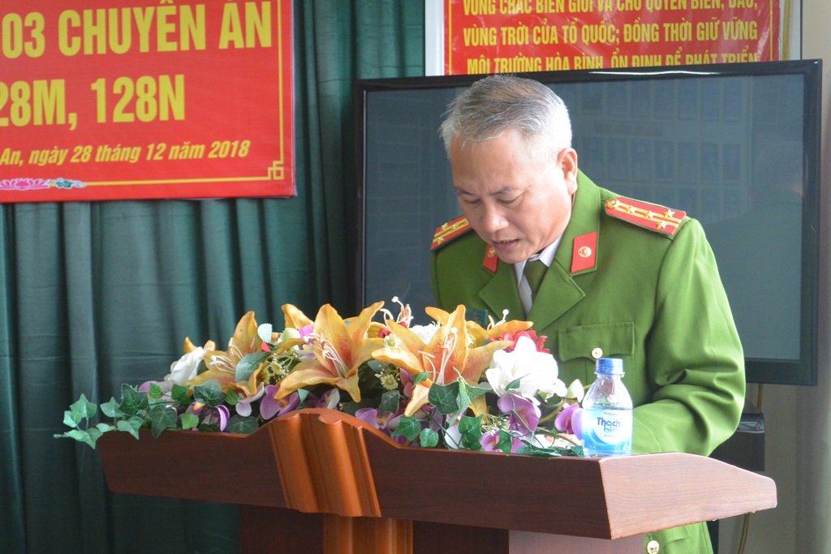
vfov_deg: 20.0
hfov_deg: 29.7
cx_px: 416
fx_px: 1570
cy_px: 277
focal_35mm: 68
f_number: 5.3
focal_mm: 25.2
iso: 800
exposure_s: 1/30
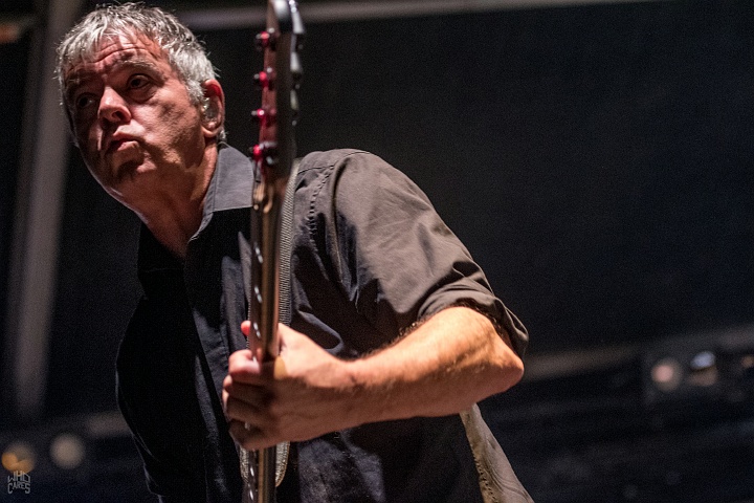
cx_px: 377
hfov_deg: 19.5
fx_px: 2199
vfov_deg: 13.0
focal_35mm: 105
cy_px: 252
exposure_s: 1/100
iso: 4000
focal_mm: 70
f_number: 2.8
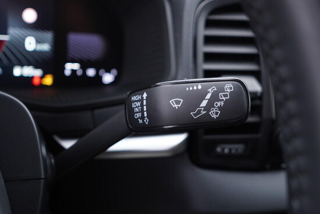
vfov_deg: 36.9
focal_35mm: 36
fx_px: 320
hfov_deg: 53.1
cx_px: 160
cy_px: 107
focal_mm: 24
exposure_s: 1/40
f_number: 2.8
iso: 250
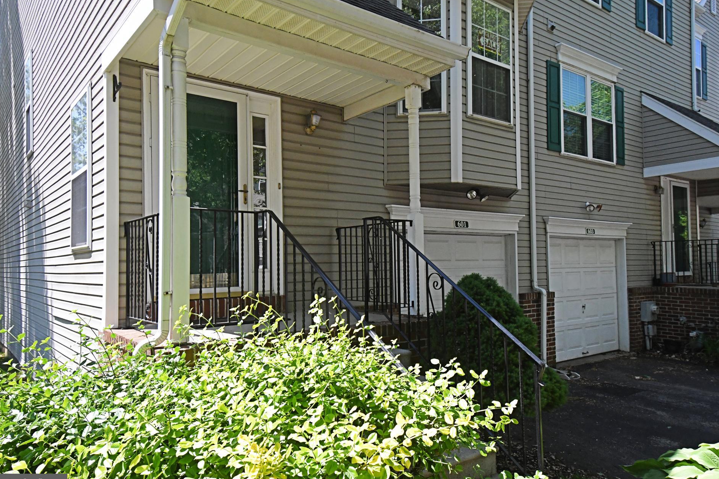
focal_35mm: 26
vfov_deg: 49.6
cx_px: 372
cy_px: 242
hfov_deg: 69.4
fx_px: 519
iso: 2500
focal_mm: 16
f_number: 6.3
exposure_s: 1/3200
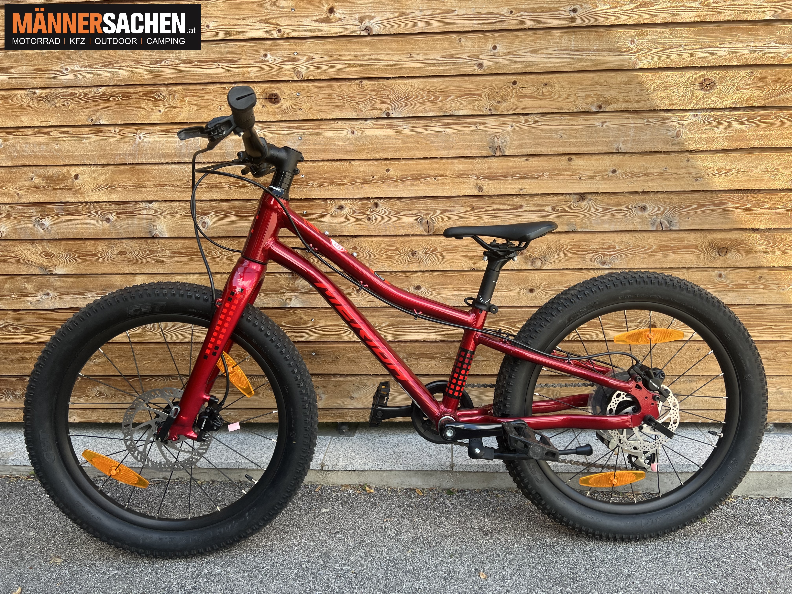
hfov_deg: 67.3
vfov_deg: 53.1
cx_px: 396
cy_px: 297
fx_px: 595
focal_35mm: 26
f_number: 1.5
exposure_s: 1/558
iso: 50
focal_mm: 5.7
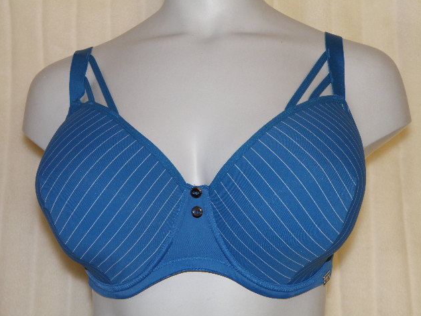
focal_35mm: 53
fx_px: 645
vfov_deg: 27.5
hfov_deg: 36.2
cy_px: 158
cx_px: 213
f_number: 3.5
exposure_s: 1/50
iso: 100
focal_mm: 9.31
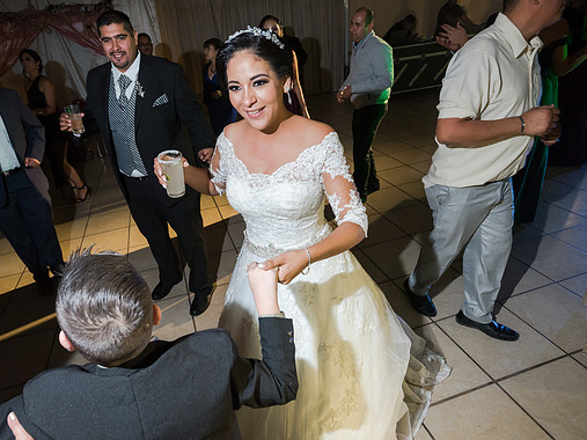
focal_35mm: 22
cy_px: 223
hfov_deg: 76.1
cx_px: 261
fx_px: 373
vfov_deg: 61.1
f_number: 3.5
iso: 1600
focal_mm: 20
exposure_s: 1/125
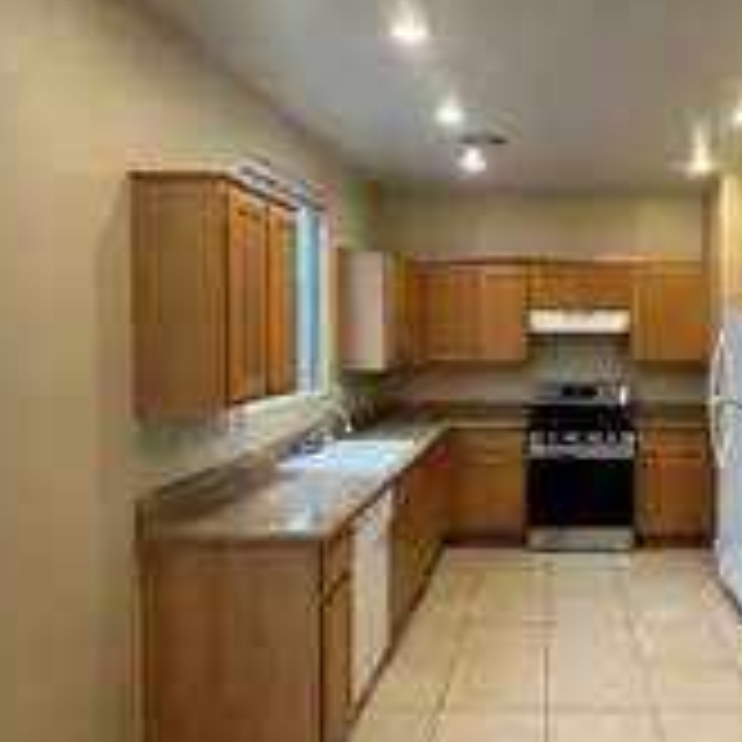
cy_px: 351
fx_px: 728
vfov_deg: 54.0
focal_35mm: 30
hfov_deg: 51.7
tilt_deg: -2.4
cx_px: 558
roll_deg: -0.6
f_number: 2.2
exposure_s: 1/120
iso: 320
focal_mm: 2.22
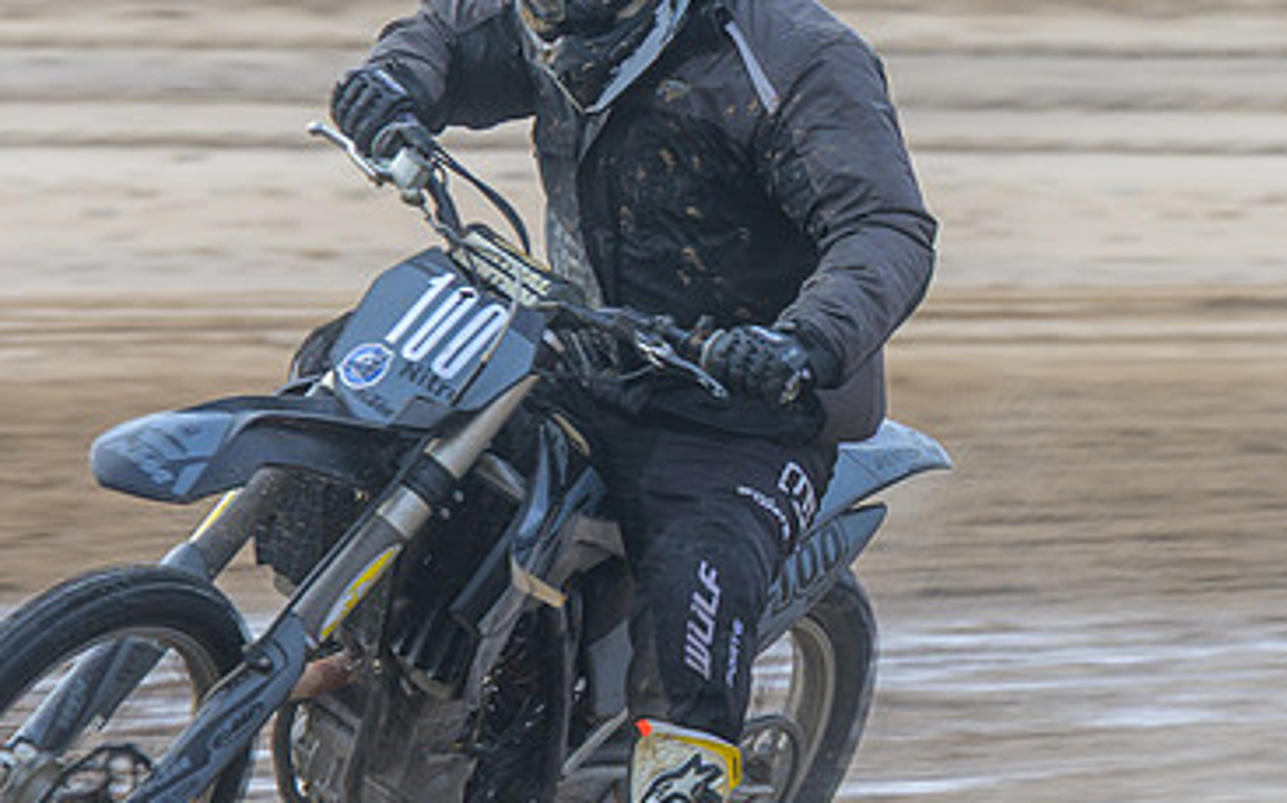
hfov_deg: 5.7
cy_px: 472
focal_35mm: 369
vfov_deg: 3.6
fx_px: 12937
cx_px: 298
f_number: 5
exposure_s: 1/250
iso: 80
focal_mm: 105
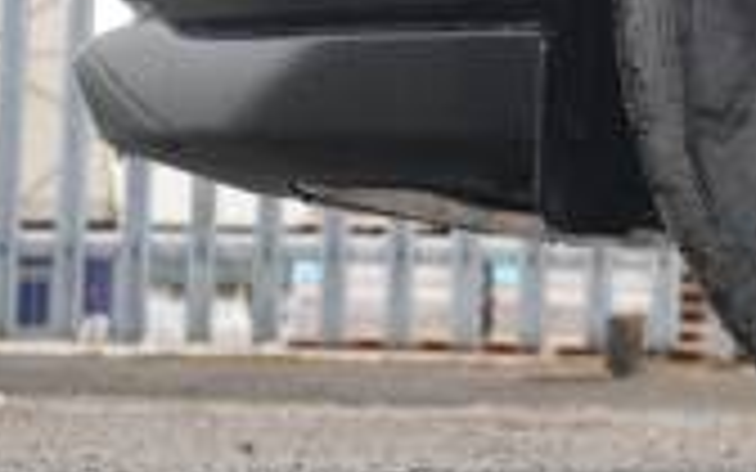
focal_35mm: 180
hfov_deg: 11.1
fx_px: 3707
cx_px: 1188
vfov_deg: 7.2
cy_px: -126
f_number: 4.5
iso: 500
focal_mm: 31
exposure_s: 1/60
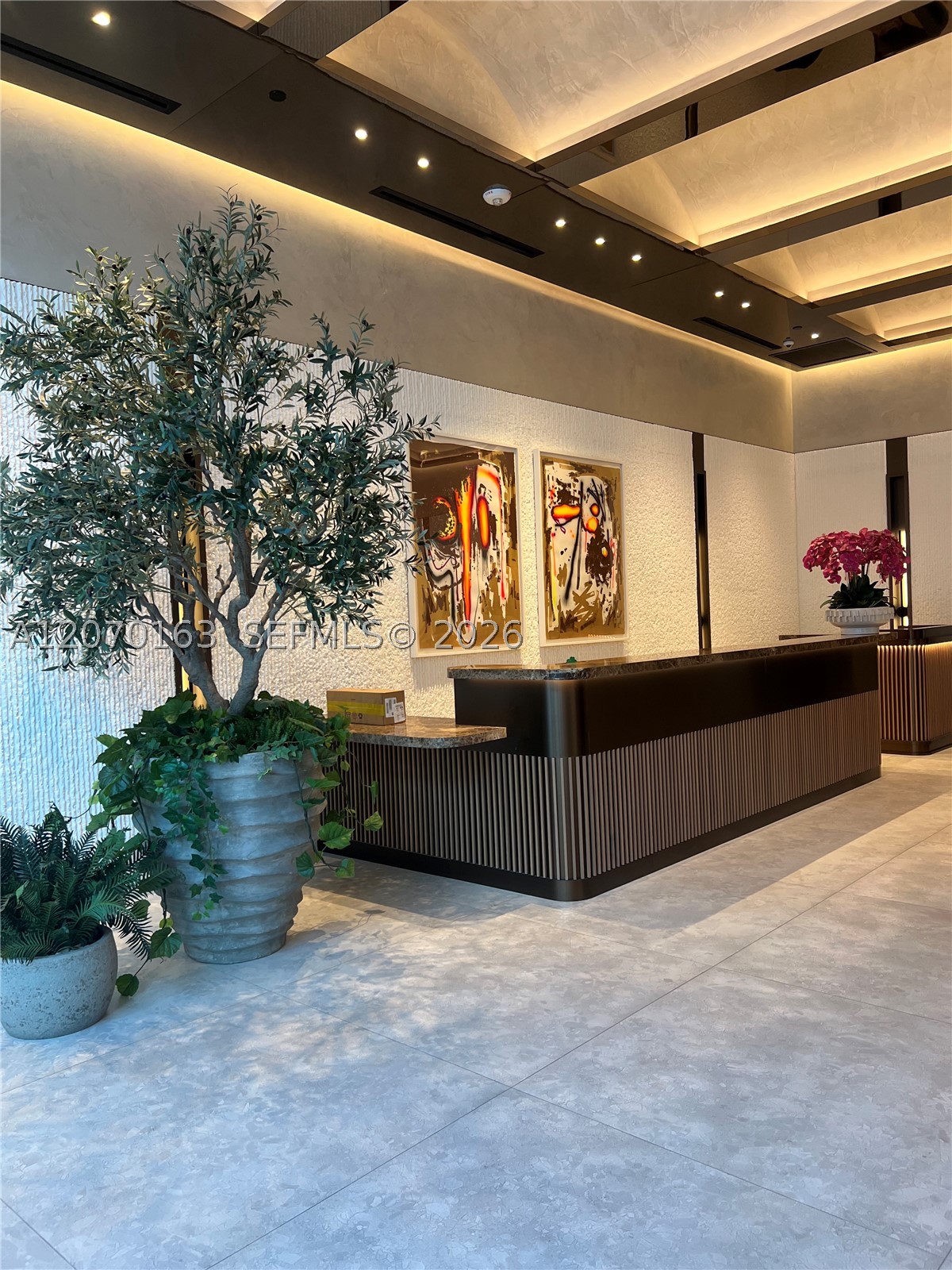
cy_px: 635
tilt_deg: -0.7
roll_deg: +3.1
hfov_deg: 53.1
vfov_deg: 67.3
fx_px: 953
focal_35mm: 26
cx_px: 476
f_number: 1.5
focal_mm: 5.7
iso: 125
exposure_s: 1/120
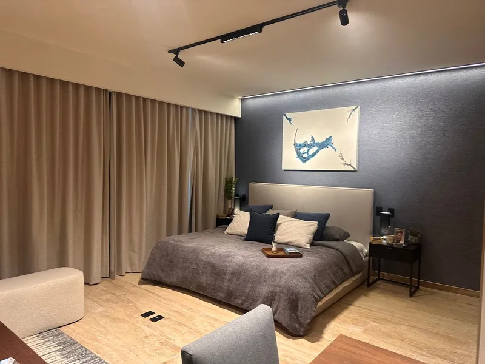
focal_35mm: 24
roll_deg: -1.4
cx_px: 242
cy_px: 182
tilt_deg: -1.4
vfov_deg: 56.8
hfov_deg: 71.6
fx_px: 336
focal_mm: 6.86
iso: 160
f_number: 1.78
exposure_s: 1/60
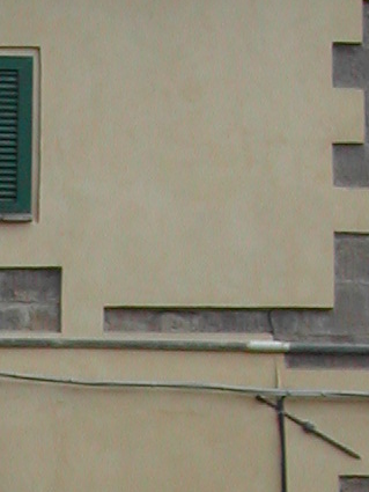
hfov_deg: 8.0
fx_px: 2600
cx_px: -102
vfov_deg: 10.4
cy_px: 792
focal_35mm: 183
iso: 100
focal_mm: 8
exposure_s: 1/235
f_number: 2.8
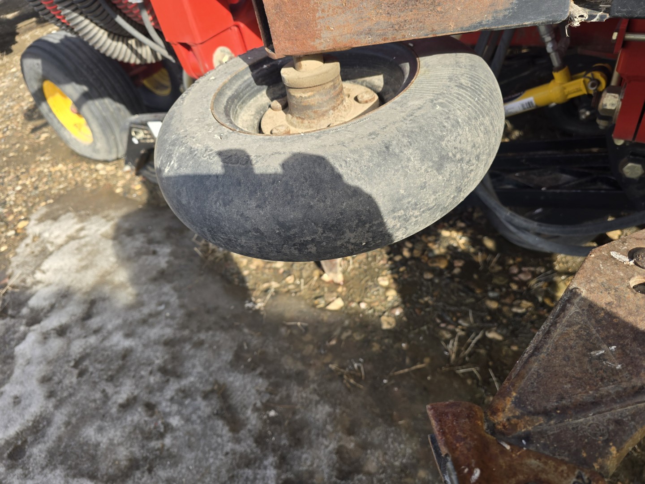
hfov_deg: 73.9
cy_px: 242
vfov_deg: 58.9
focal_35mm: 23
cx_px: 322
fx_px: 429
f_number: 1.7
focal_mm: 6.3
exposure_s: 1/214
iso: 12
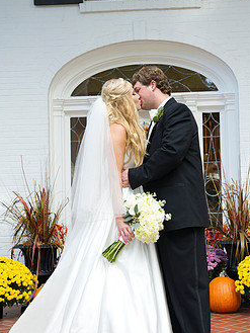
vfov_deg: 30.7
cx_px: 148
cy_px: 181
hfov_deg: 23.3
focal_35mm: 63
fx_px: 606
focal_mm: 48
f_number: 5
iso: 400
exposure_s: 1/200
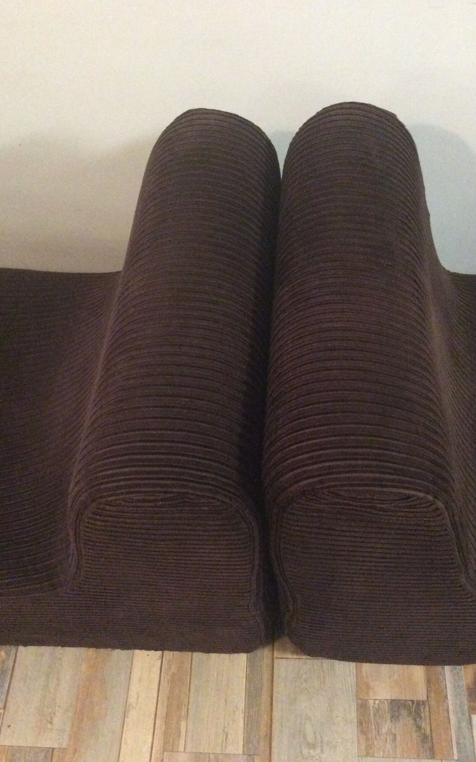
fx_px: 706
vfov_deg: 56.7
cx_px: 272
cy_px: 381
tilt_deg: -54.7
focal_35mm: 34
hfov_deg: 37.2
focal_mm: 3.3
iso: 500
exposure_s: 1/17
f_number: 2.4
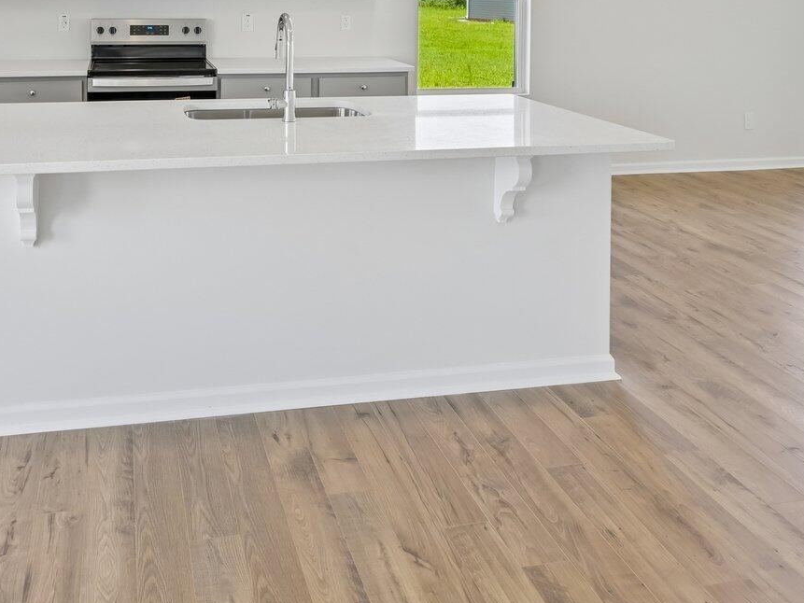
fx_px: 743
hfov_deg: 55.6
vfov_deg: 38.3
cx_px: 265
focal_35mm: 32
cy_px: -26
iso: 110
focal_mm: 14
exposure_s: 1/40
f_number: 8
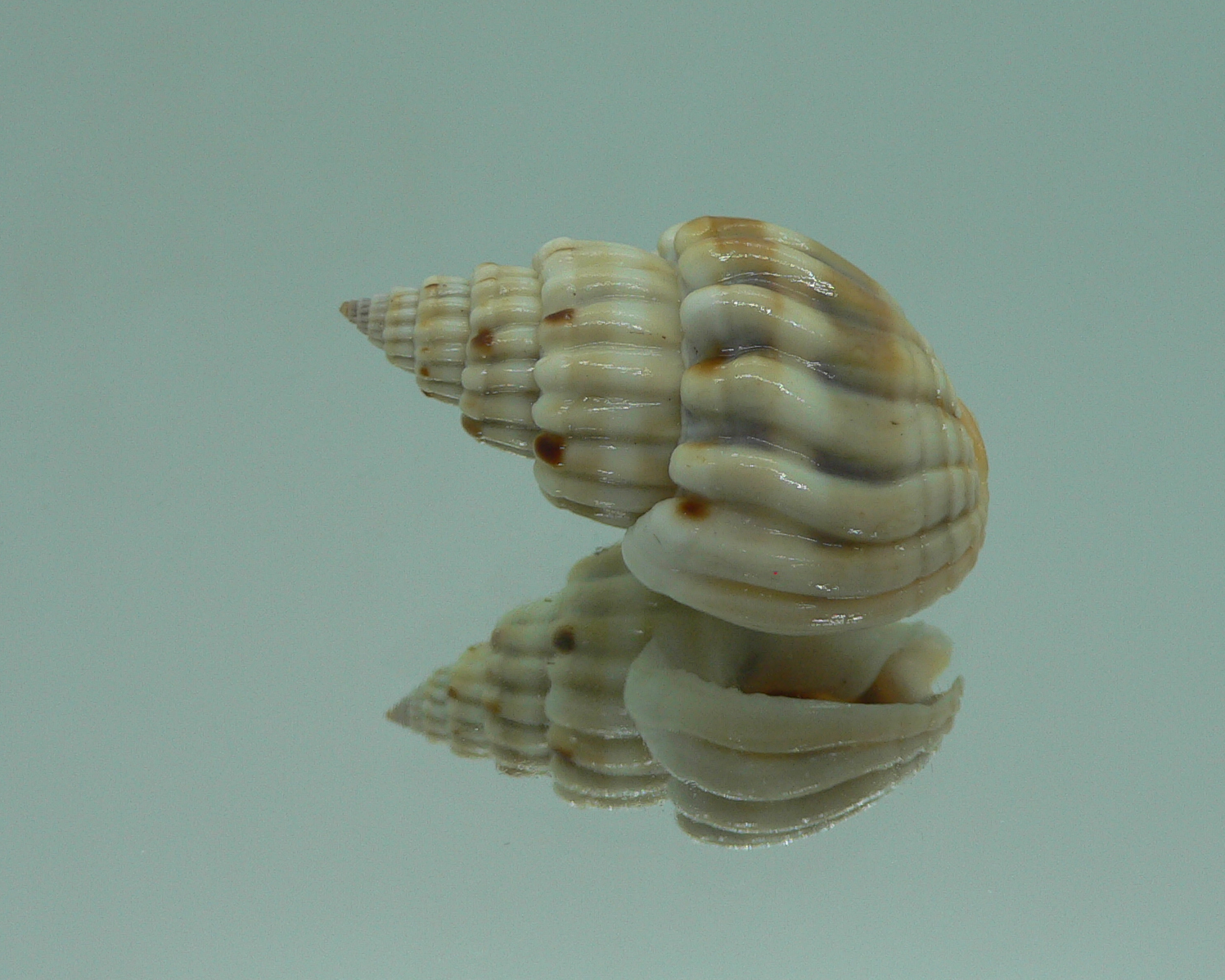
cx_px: 683
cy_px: 452
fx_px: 1668
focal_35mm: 46
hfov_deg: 40.3
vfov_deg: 32.7
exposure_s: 1/60
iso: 80
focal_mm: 4.6
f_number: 2.8
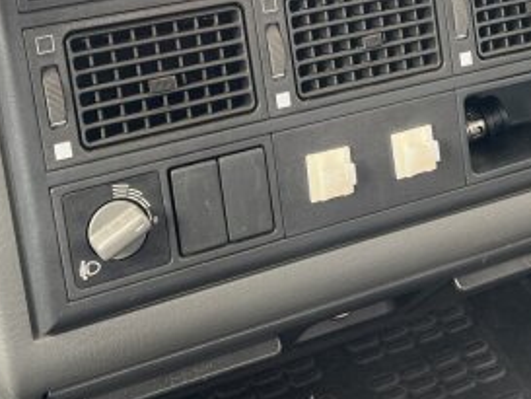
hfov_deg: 31.6
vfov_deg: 23.1
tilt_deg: -34.4
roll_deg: -8.3
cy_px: -2
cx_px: 311
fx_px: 936
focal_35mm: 61
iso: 50
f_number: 1.5
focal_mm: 5.7
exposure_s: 1/121
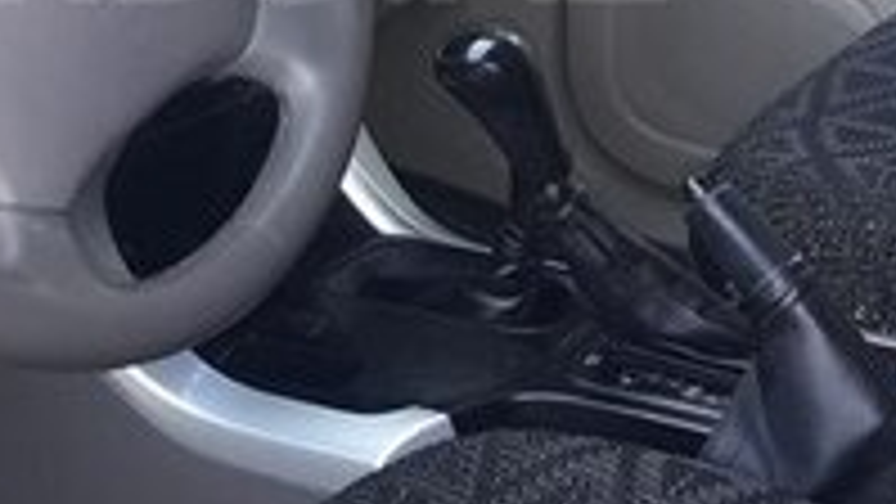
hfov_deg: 20.9
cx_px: 207
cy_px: -65
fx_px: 2400
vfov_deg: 11.8
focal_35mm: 101
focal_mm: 3.7
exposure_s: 1/33
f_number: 1.9
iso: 64
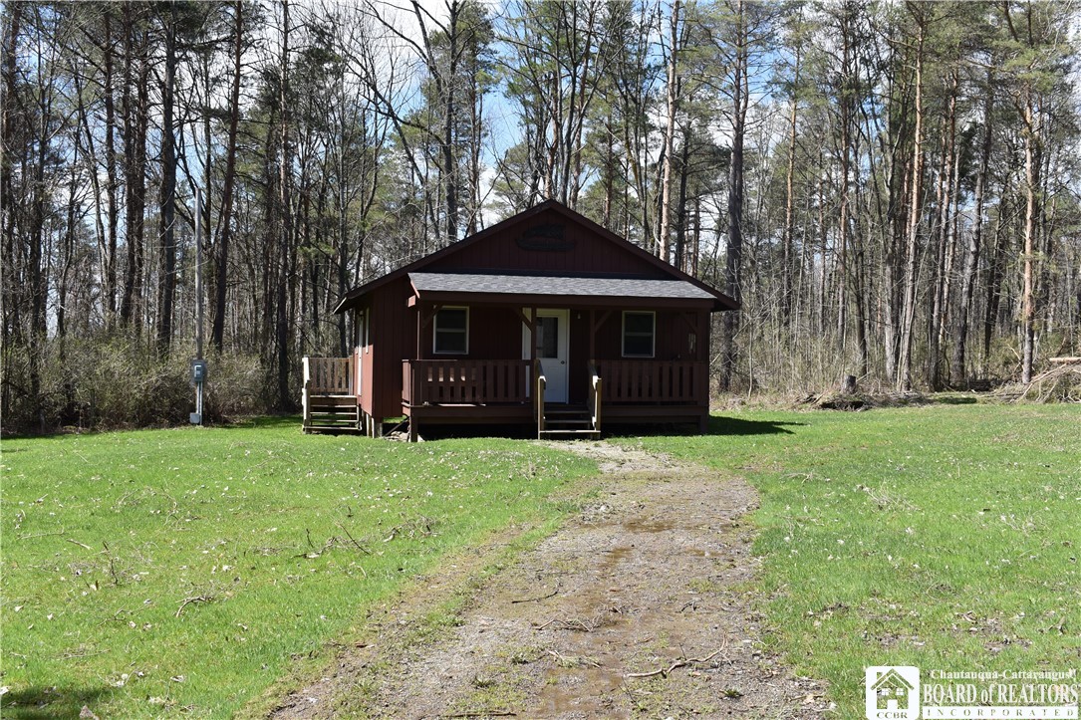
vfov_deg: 33.0
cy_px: 360
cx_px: 540
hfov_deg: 47.9
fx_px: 1216
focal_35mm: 40
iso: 200
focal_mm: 27
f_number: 8
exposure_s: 1/250
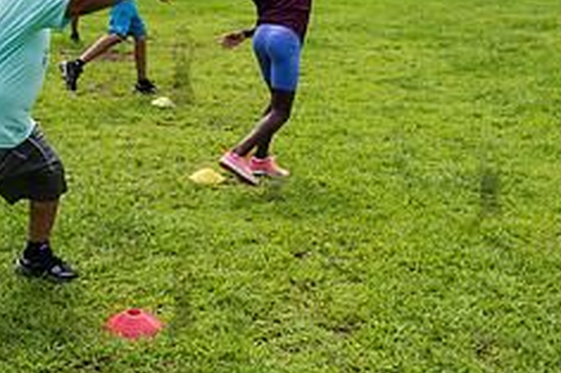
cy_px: 65
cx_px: 181
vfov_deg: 22.6
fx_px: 919
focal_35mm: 59
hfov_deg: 33.6
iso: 200
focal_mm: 24
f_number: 3.5
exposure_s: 1/1000
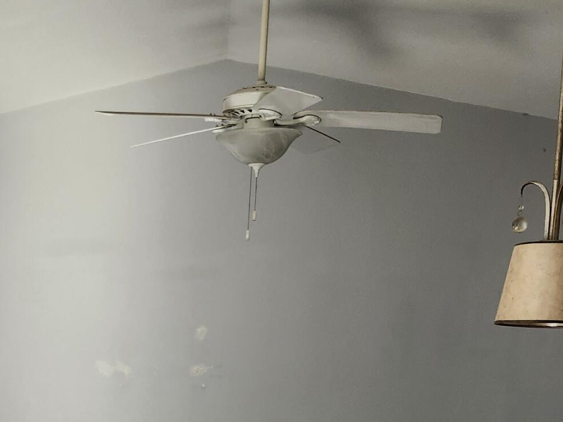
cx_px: -2
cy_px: 472
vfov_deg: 20.0
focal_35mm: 70
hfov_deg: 26.3
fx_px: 1138
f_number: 1.8
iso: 200
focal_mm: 5.54
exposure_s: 1/180
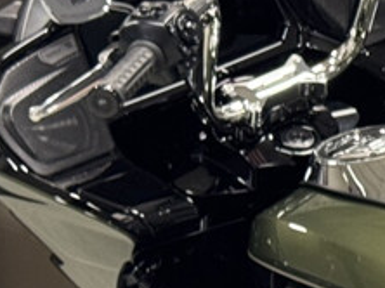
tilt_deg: -11.2
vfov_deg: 6.4
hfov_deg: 8.2
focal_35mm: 231
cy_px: 380
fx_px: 2566
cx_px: 778
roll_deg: -0.6
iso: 200
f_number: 1.78
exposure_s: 1/40
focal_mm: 6.76
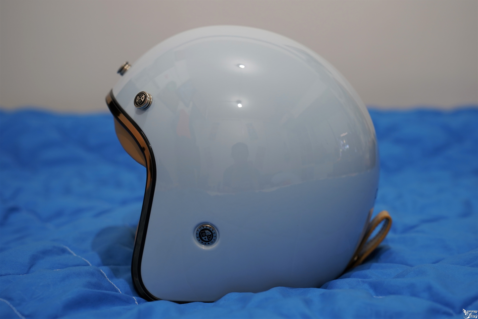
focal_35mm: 49
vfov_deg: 27.5
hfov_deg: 40.3
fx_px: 651
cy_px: 160
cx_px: 239
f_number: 3.5
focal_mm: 49
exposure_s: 1/20
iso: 500
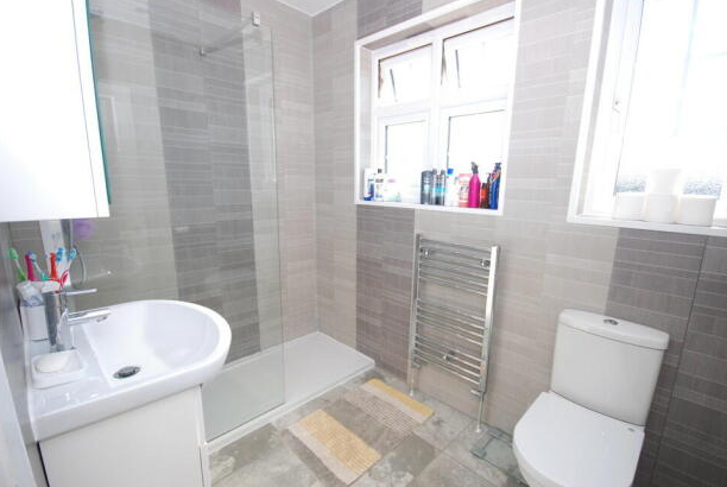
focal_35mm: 16
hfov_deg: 96.6
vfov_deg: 73.9
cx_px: 372
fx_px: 324
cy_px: 252
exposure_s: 1/100
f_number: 5
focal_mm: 10
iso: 200
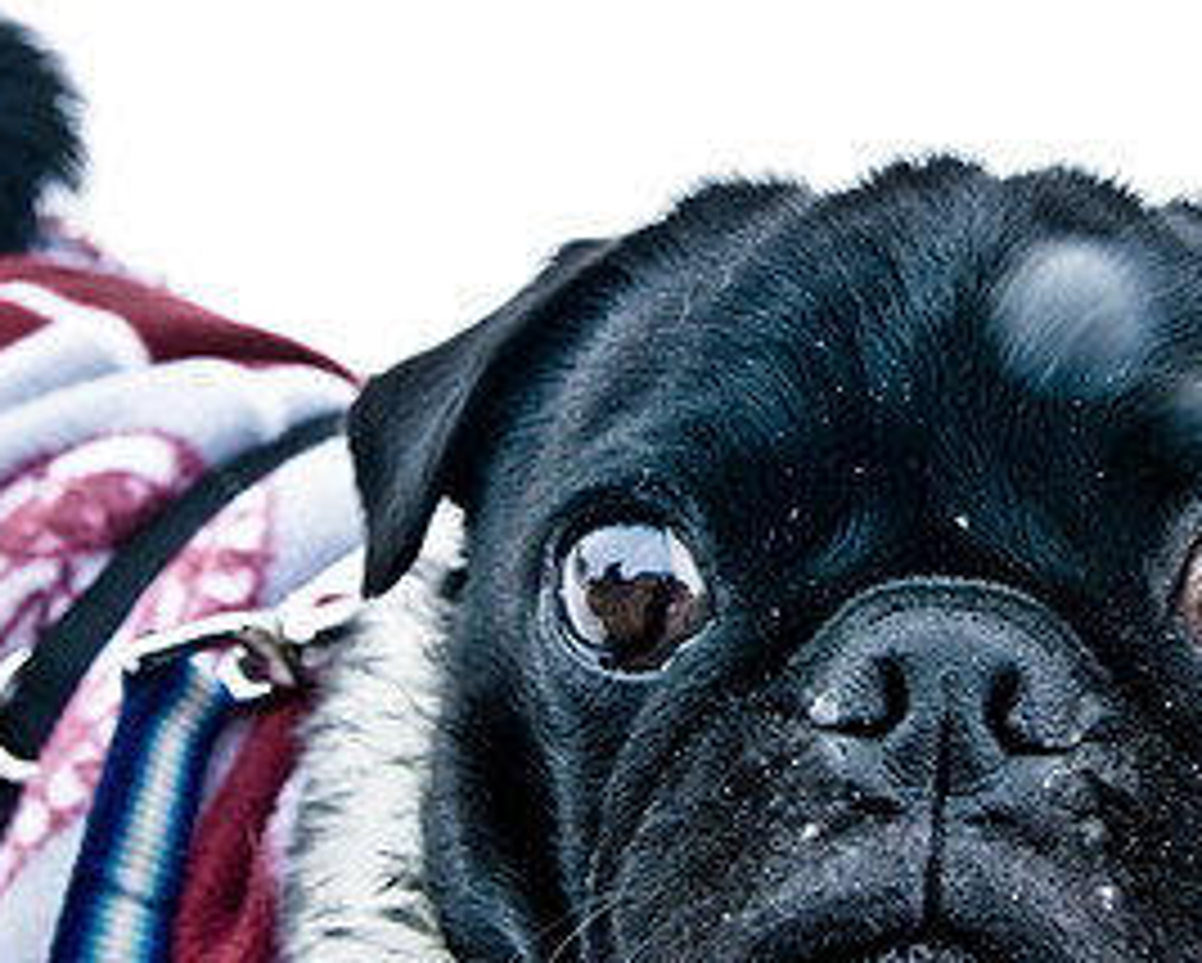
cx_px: 752
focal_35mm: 61
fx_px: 2172
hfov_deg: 30.8
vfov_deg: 24.9
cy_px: 322
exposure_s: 1/200
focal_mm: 20
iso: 100
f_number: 7.1
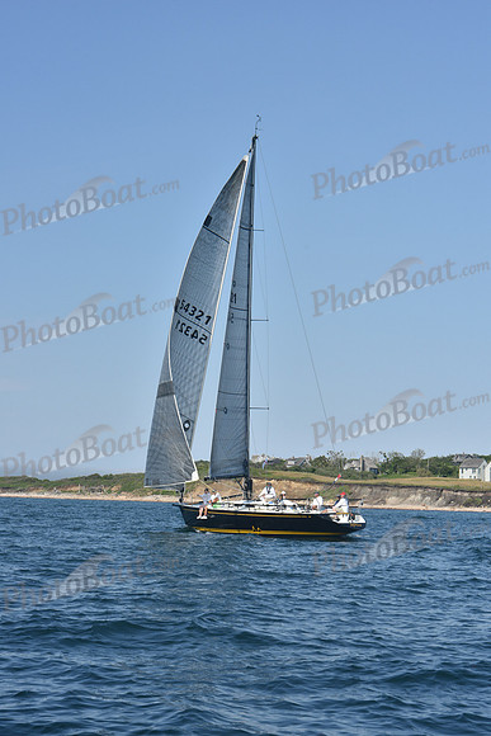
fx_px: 1676
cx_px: 246
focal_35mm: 82
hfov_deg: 16.7
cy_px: 368
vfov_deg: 24.8
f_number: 10
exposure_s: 1/1000
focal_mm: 82
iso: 320
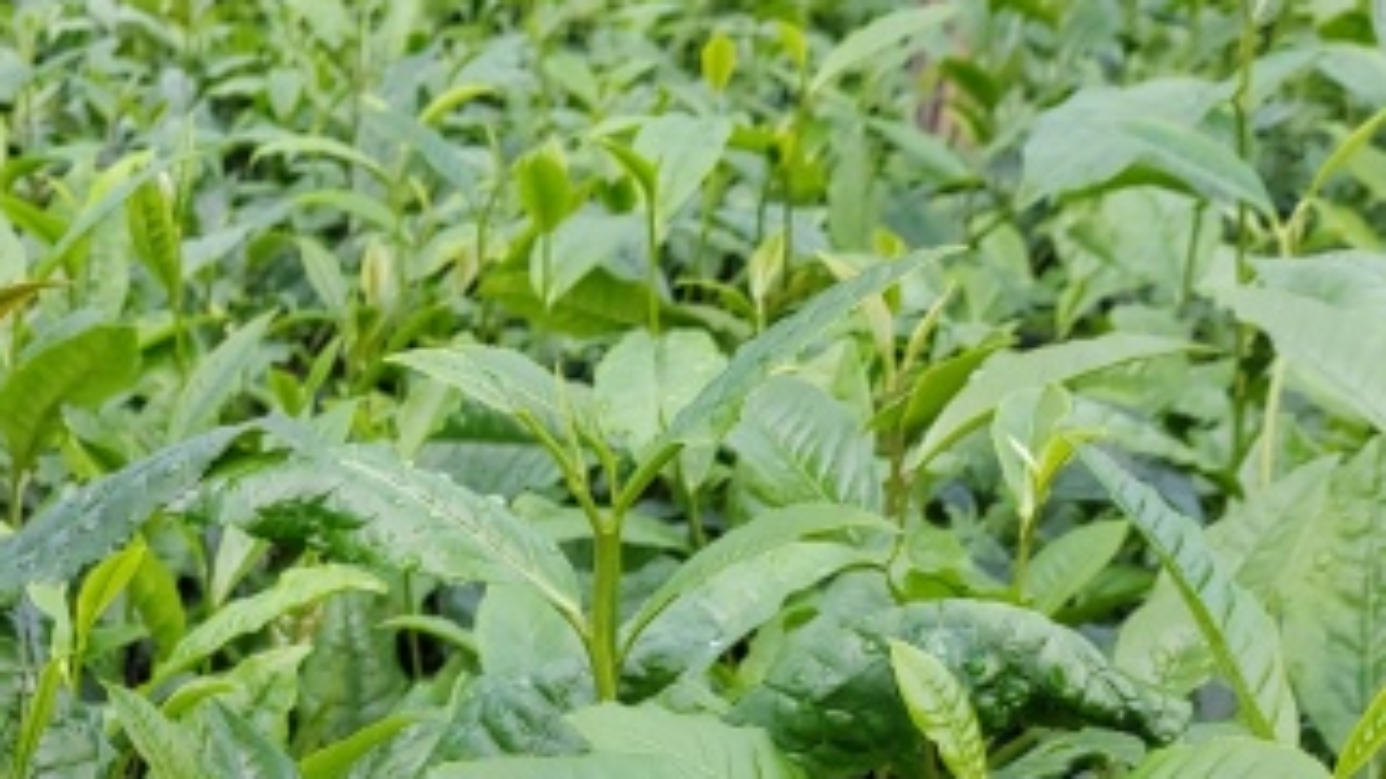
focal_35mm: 73
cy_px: 1184
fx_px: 2682
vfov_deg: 15.2
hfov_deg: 27.8
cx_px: 116
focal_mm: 5.52
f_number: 1.9
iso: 1375
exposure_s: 1/100
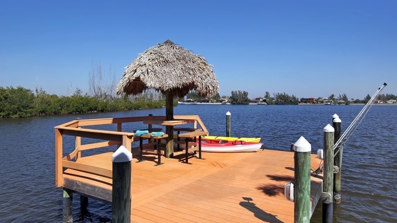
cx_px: 198
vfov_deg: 55.8
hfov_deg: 86.6
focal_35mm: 20
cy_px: 121
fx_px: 211
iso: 100
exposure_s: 1/250
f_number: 11
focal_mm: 12
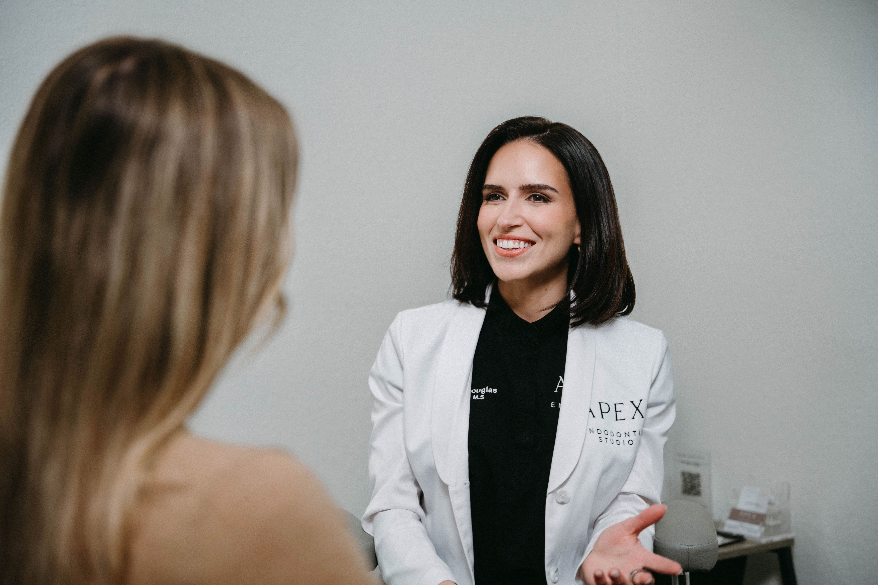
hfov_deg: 40.8
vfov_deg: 27.9
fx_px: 1180
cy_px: 292
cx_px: 439
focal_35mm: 48
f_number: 2.8
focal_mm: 48.4
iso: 400
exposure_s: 1/200
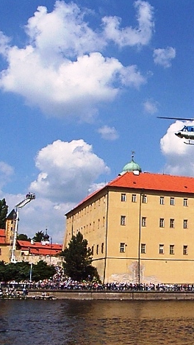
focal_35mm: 52
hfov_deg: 22.7
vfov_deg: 39.9
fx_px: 475
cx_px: 160
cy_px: 175
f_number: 7.1
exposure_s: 1/400
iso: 50
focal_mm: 9
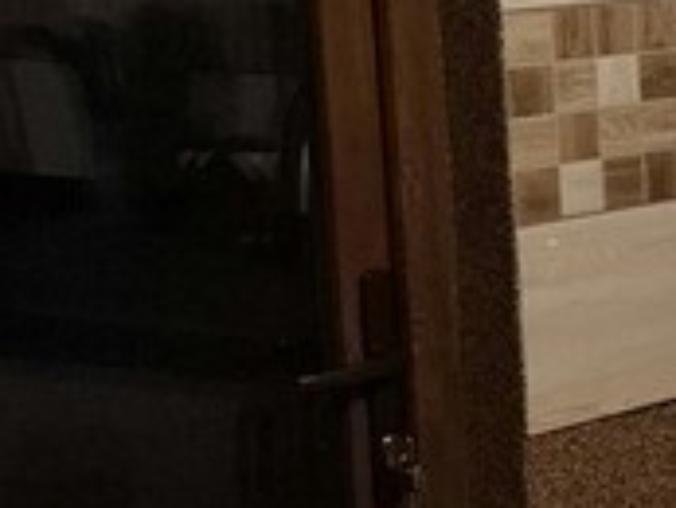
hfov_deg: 11.2
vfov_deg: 10.9
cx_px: 1809
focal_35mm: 136
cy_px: 148
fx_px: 2658
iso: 320
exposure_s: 1/100
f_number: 1.8
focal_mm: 5.54
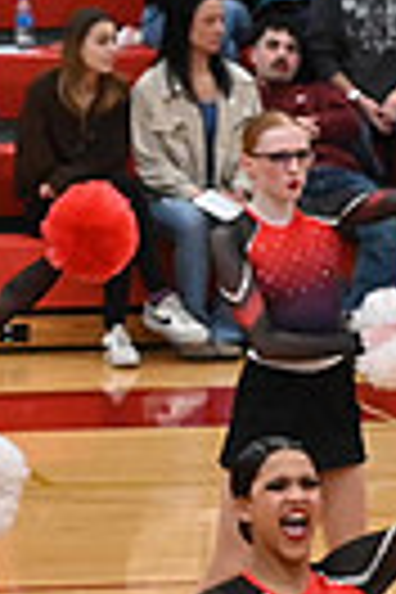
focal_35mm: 462
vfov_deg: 4.4
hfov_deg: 2.9
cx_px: -765
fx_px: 7622
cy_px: 727
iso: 8000
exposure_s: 1/400
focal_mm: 70
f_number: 4
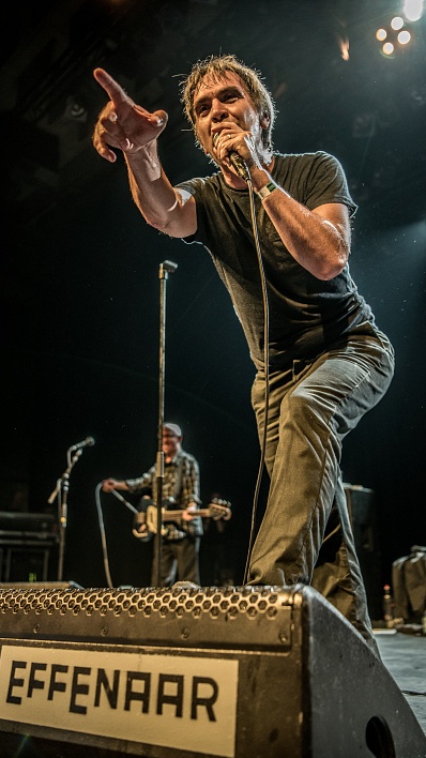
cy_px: 375
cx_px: 222
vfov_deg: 61.0
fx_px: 643
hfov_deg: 36.7
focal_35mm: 32
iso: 1000
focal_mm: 30
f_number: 2.8
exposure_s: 1/80
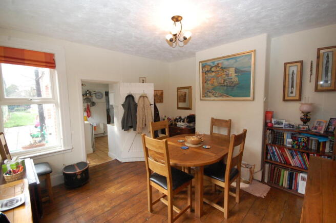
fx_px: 140
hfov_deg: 100.5
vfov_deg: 77.1
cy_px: 112
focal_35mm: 15
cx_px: 168
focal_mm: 10
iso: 1600
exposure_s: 1/60
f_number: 7.1
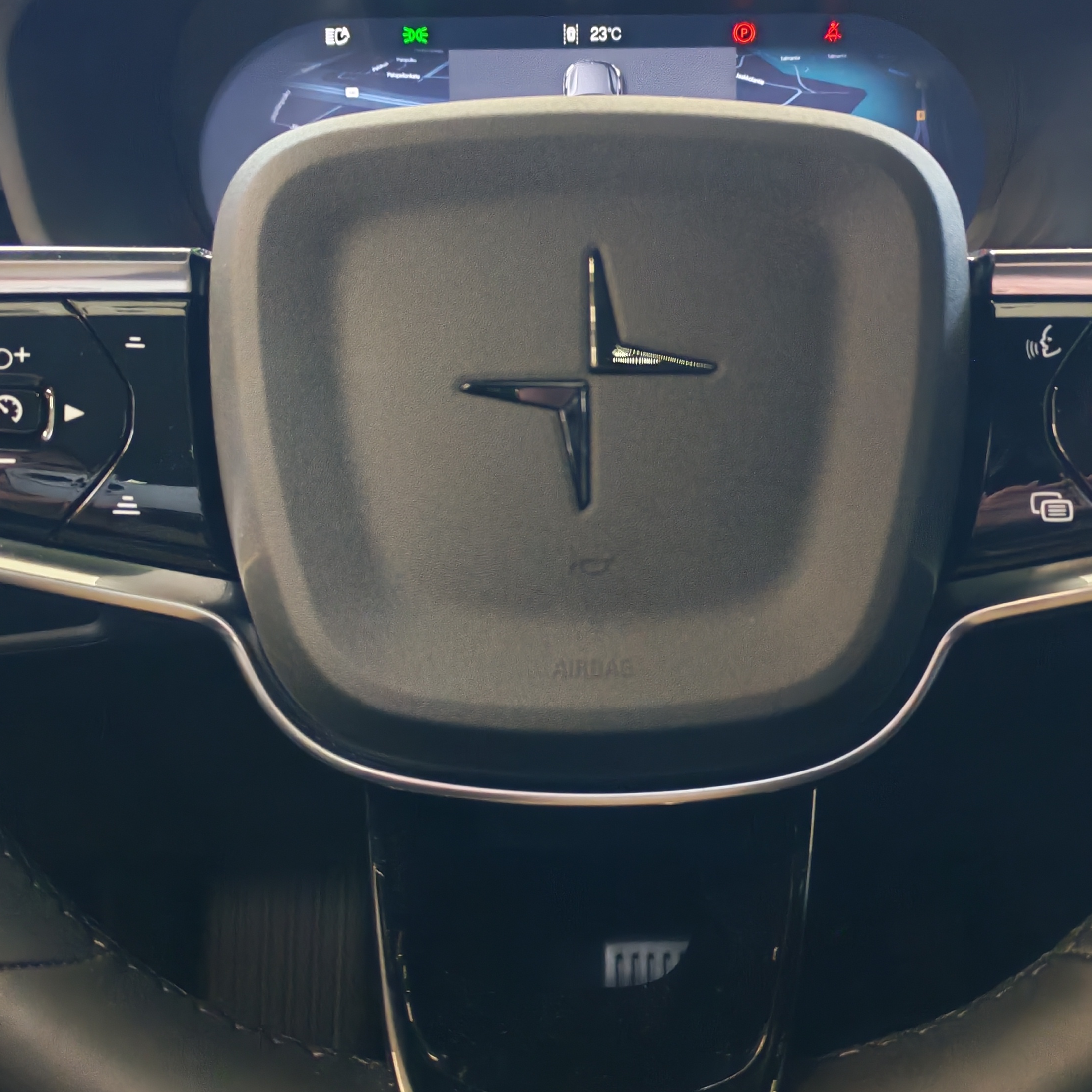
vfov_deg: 33.2
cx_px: 606
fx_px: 1820
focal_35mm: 51
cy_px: 416
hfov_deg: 33.4
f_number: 1.9
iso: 800
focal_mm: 6.12
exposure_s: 1/100
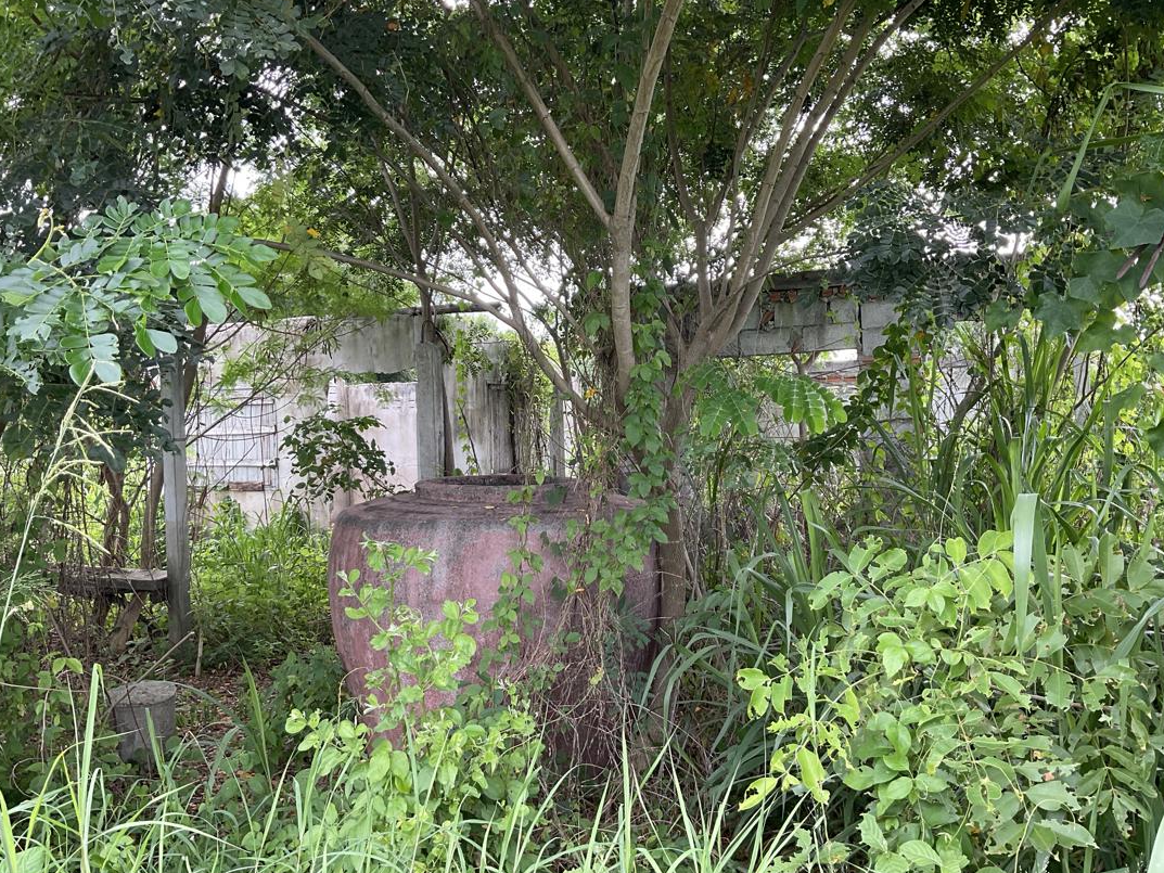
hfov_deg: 58.3
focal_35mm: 31
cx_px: 582
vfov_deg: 45.4
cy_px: 449
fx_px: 1043
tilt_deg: -2.0
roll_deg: +1.2
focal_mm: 3
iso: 25
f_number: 1.8
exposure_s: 1/120
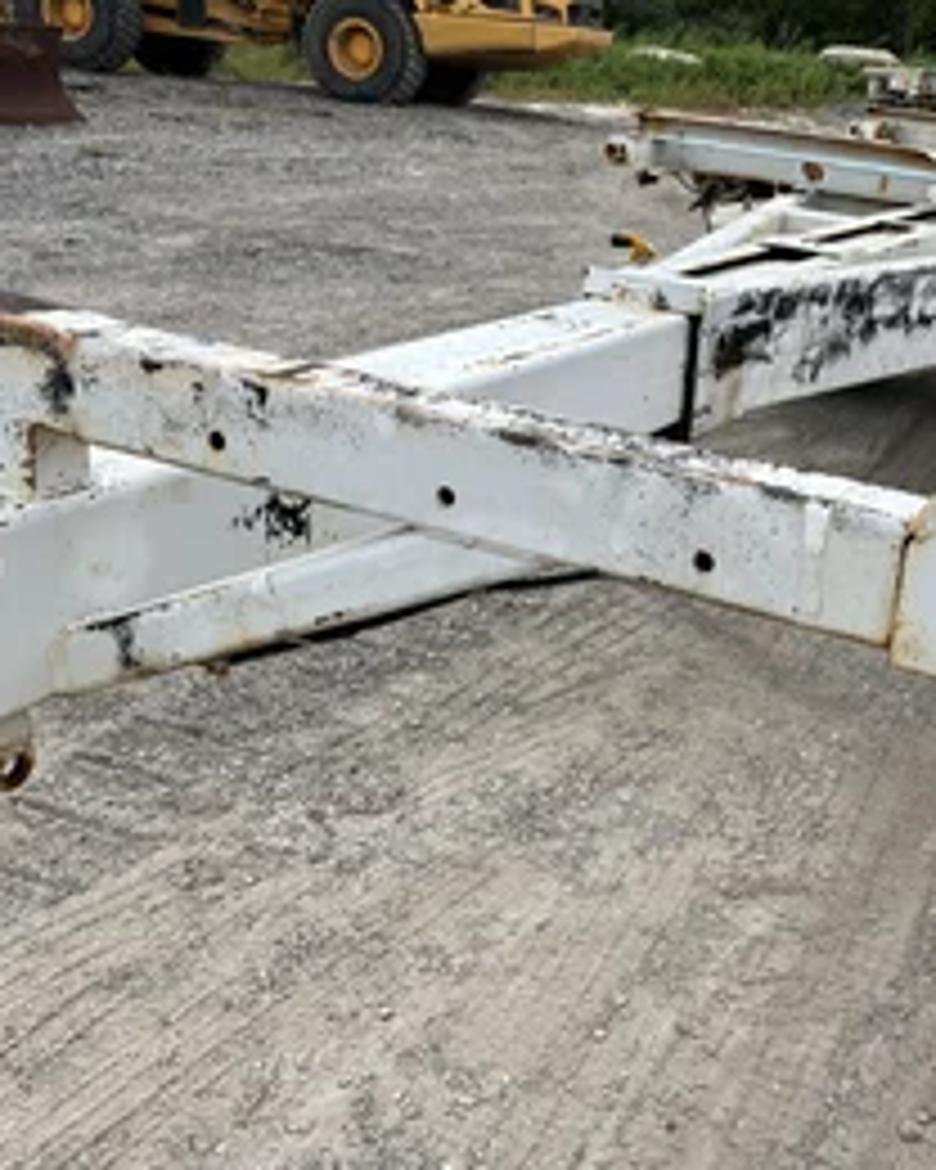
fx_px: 1350
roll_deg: -2.8
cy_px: 531
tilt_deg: -20.9
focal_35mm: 39
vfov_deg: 46.8
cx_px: 648
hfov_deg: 37.7
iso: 50
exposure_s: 1/2755
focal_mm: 5.1
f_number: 1.6
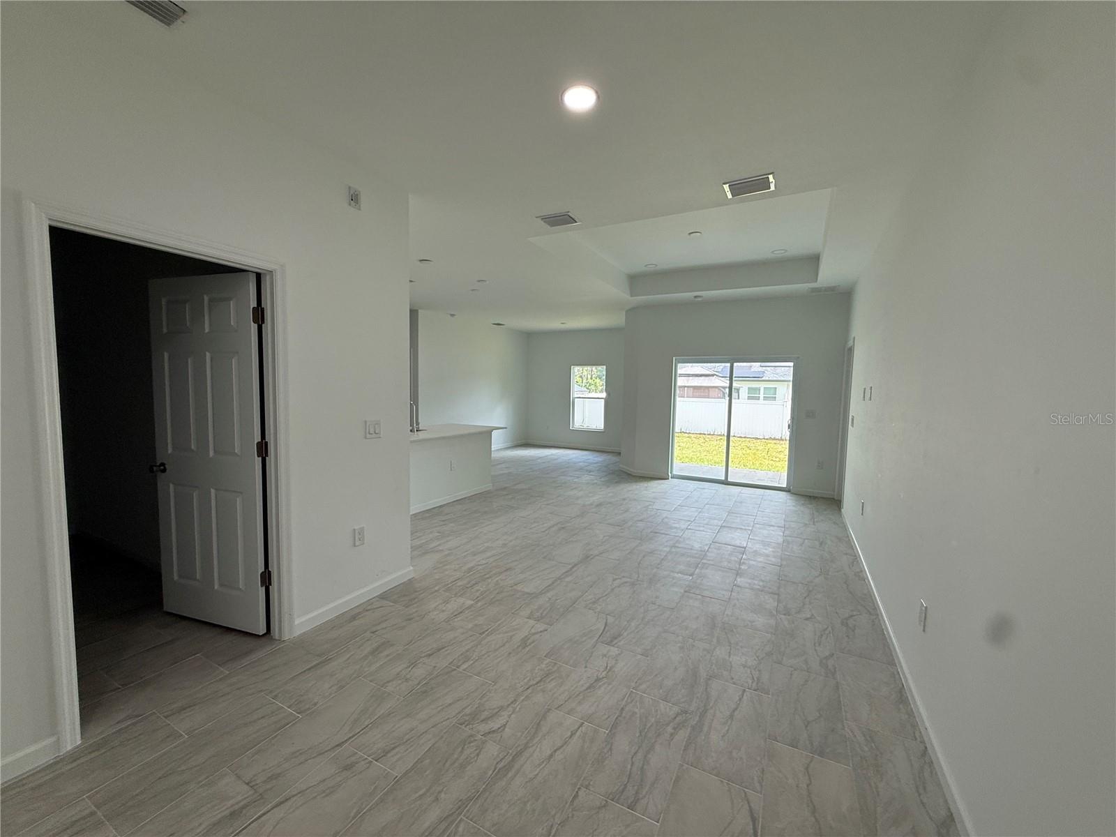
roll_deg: -1.2
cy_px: 418
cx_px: 558
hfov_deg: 102.1
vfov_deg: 85.7
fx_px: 451
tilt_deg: -2.9
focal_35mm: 14
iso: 64
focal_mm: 2.22
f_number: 2.2
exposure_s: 1/111
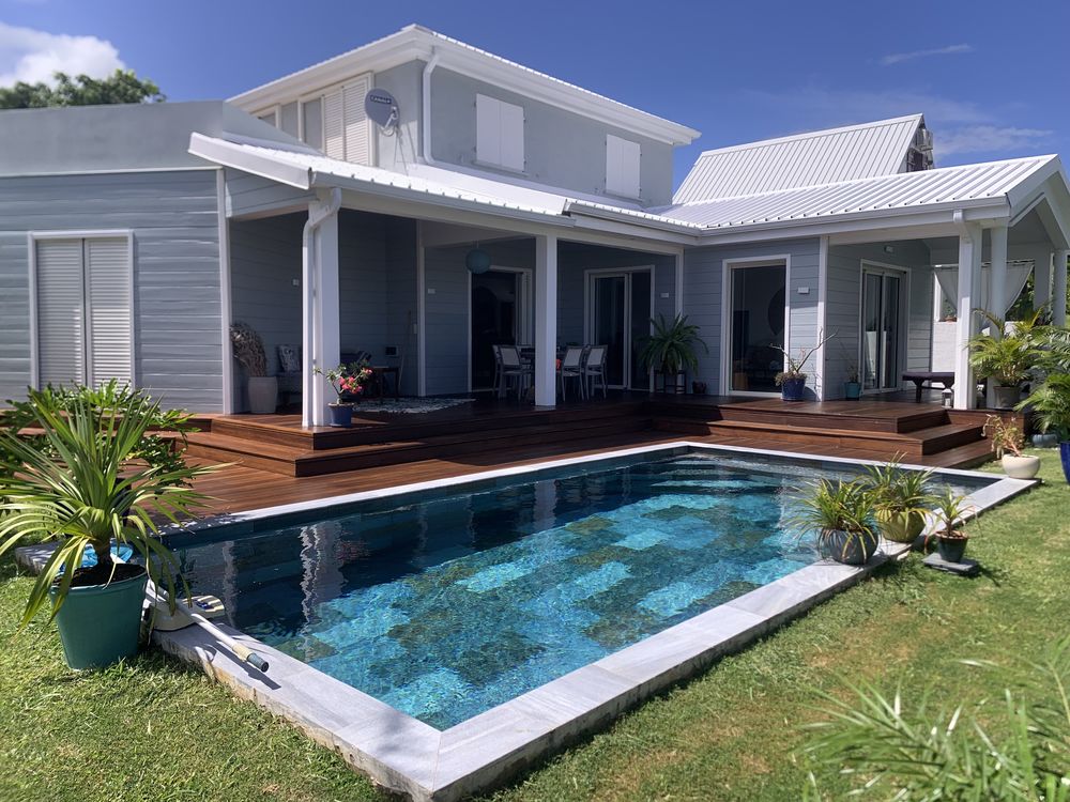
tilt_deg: -1.6
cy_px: 401
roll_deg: -1.5
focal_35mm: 26
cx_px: 535
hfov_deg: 67.3
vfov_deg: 53.1
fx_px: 804
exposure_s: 1/2257
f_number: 1.8
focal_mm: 4.25
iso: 25
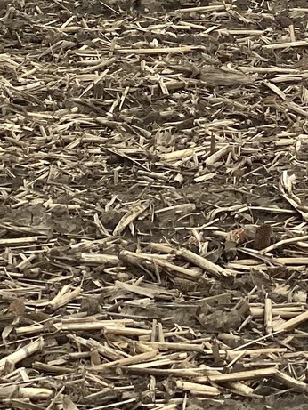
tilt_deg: -3.1
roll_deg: -3.7
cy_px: -438
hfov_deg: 5.7
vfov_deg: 7.3
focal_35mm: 260
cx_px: 280
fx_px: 3083
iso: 20
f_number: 2
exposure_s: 1/1199
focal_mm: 6
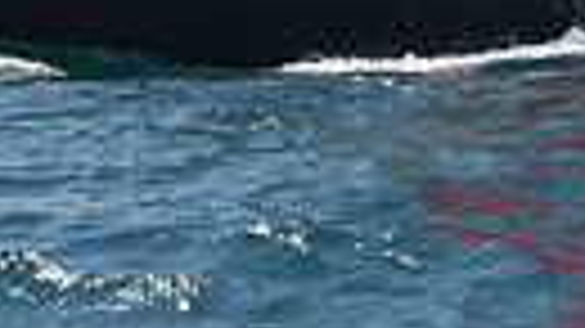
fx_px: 5055
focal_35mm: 326
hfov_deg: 6.6
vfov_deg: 3.6
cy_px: -939
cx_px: 470
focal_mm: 70
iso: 250
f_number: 7.1
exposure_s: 1/1600
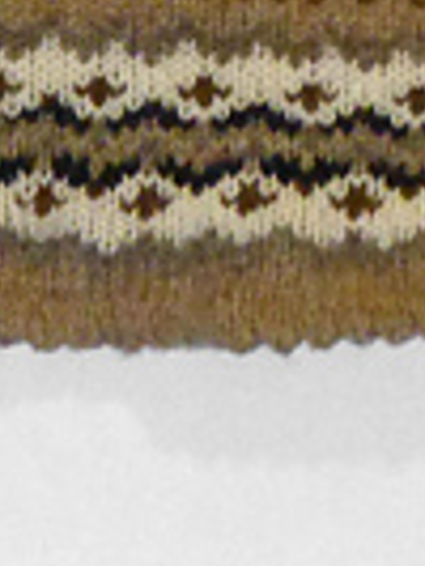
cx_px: 289
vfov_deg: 5.7
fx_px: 5508
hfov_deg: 4.4
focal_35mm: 337
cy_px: -787
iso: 800
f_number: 5
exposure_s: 1/60
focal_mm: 12.5
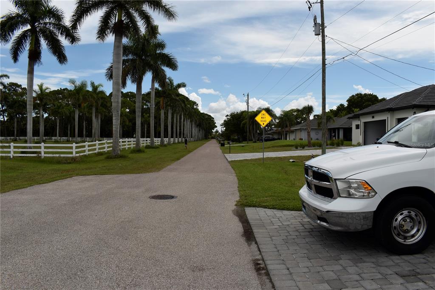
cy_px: 145
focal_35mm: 27
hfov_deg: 67.4
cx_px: 218
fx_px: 326
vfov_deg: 47.9
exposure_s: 1/200
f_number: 11
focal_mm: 18
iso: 100
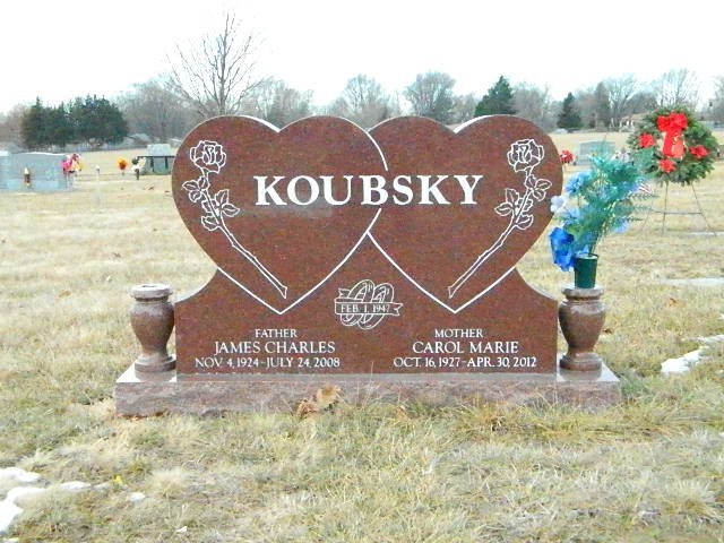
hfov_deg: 40.4
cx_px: 362
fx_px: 983
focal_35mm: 47
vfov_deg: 30.9
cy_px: 272
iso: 6400
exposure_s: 1/1000
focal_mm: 8.4
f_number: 10.2
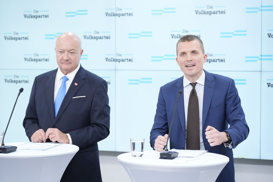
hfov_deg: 23.6
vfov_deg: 15.9
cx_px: 136
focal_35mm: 86
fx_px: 652
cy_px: 91
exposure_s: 1/400
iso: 1000
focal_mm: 86
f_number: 3.2
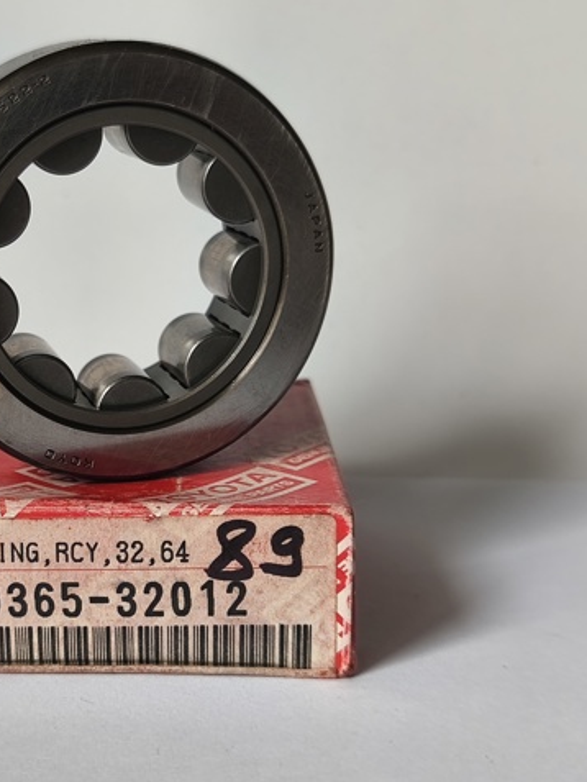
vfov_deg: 32.7
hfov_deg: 24.5
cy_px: 391
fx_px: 1333
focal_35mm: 59
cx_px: 133
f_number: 1.65
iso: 320
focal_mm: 6.18
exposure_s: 1/99.9
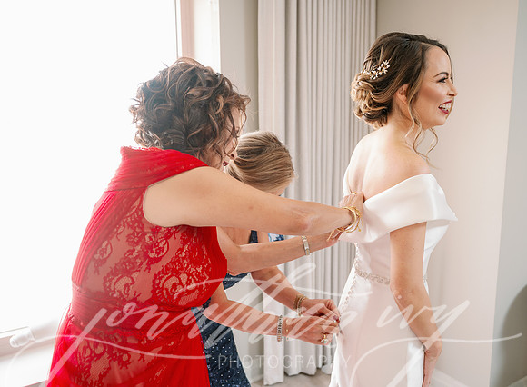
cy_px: 194
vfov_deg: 42.0
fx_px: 504
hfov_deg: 55.1
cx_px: 293
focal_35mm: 33
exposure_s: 1/200
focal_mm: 31
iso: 800
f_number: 3.2
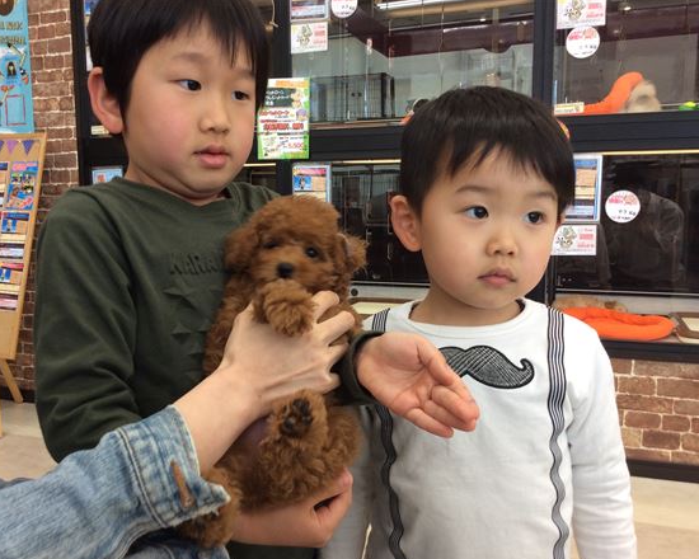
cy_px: 283
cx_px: 328
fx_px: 703
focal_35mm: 34
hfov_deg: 52.8
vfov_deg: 43.4
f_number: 2.4
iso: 32
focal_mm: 3.3
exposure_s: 1/30
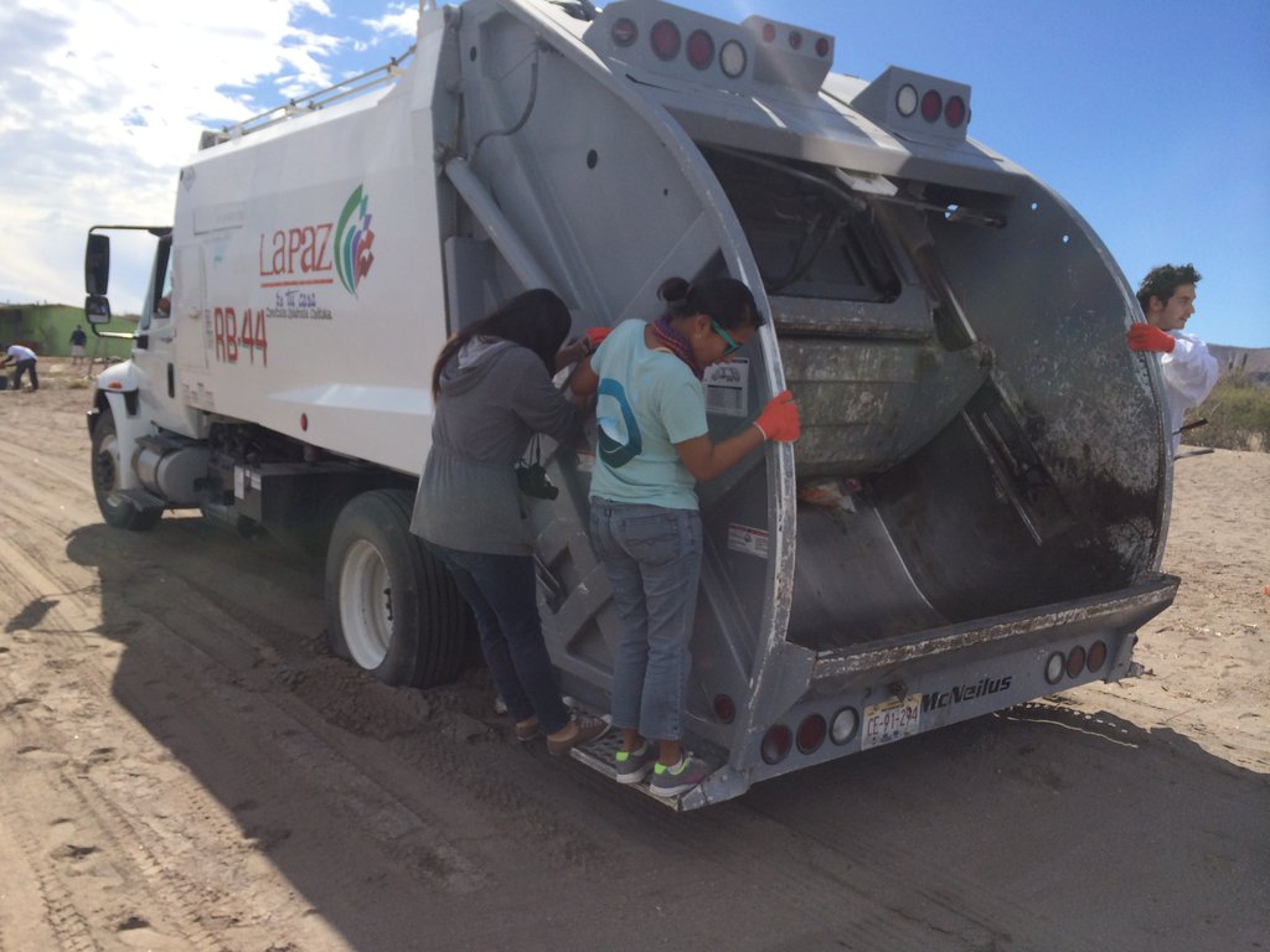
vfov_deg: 46.8
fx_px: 1101
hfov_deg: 60.0
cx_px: 635
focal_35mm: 30
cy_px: 476
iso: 32
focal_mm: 4.12
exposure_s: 1/2740
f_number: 2.2
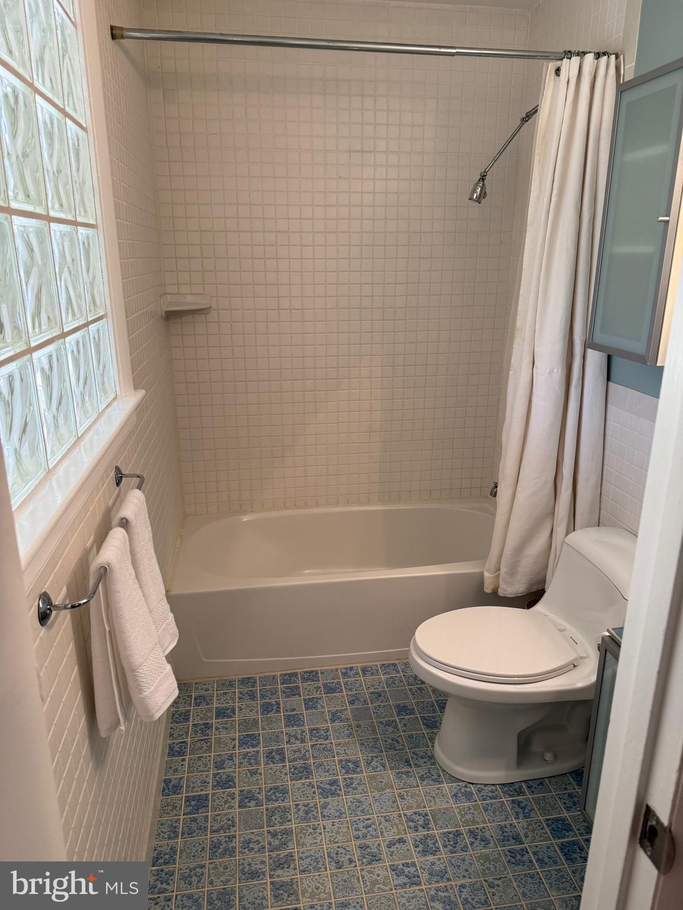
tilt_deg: -16.6
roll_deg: -0.5
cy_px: 455
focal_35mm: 24
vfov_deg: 71.6
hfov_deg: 56.8
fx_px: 631
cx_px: 342
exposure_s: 1/120
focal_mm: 6.76
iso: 125
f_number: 1.78
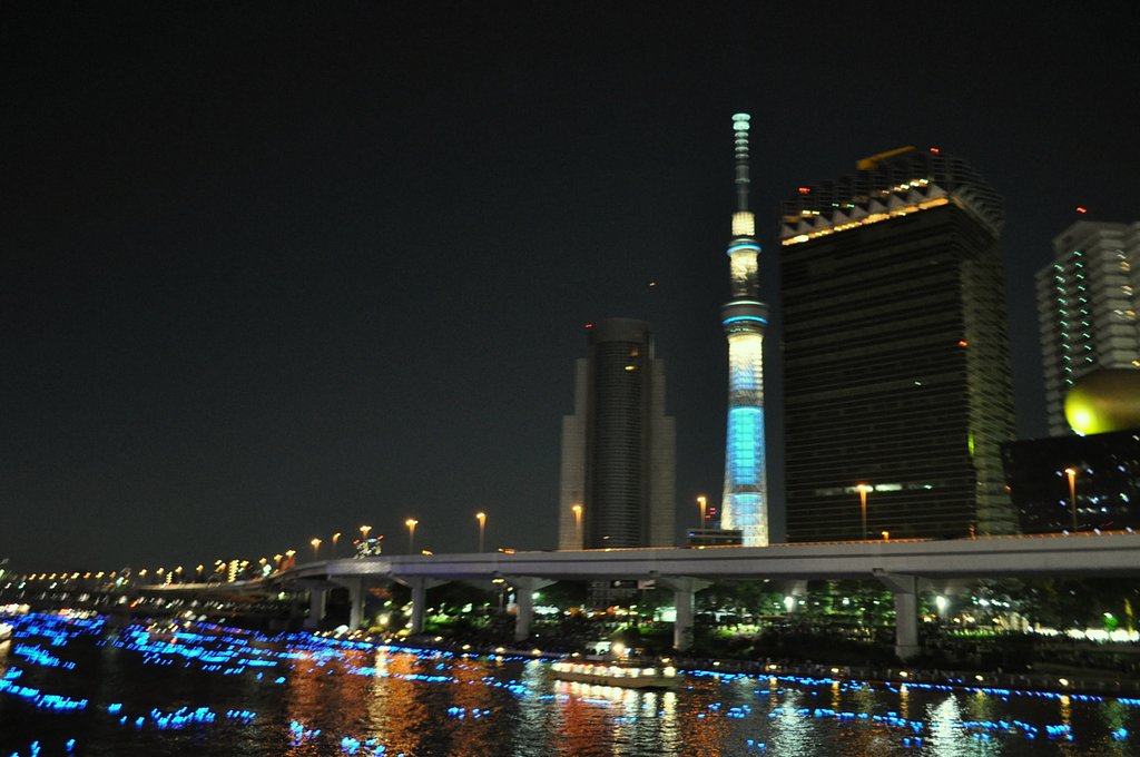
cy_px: 378
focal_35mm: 30
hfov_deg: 62.0
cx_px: 570
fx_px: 949
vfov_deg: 43.5
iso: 1600
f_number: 3.8
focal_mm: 20
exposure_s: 1/5
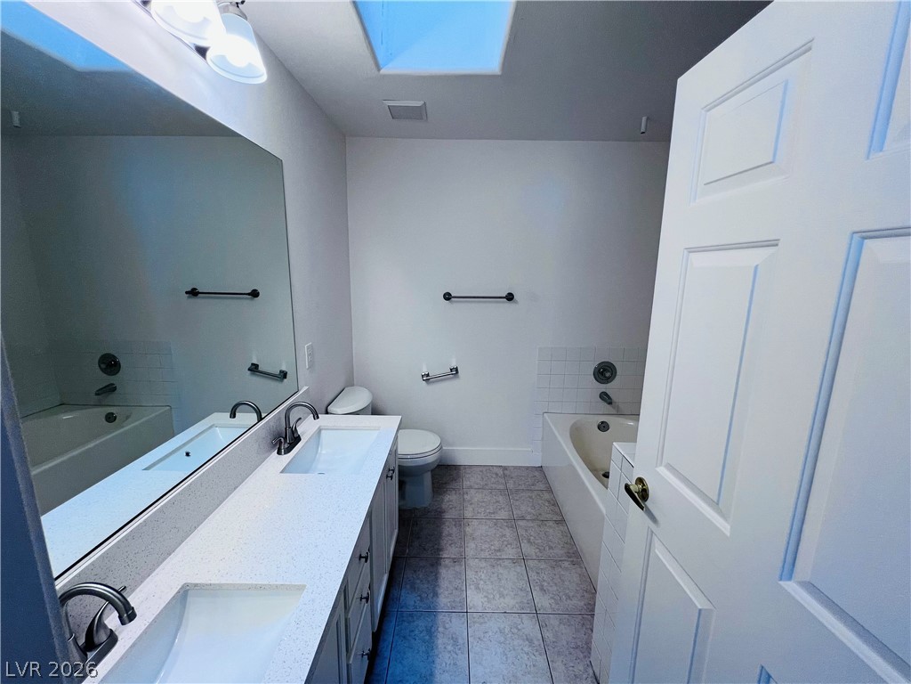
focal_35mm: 13
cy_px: 342
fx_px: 342
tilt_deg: -11.5
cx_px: 456
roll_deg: -1.2
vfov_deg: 89.9
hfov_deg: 106.2
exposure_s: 1/120
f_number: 1.8
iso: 80
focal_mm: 1.57
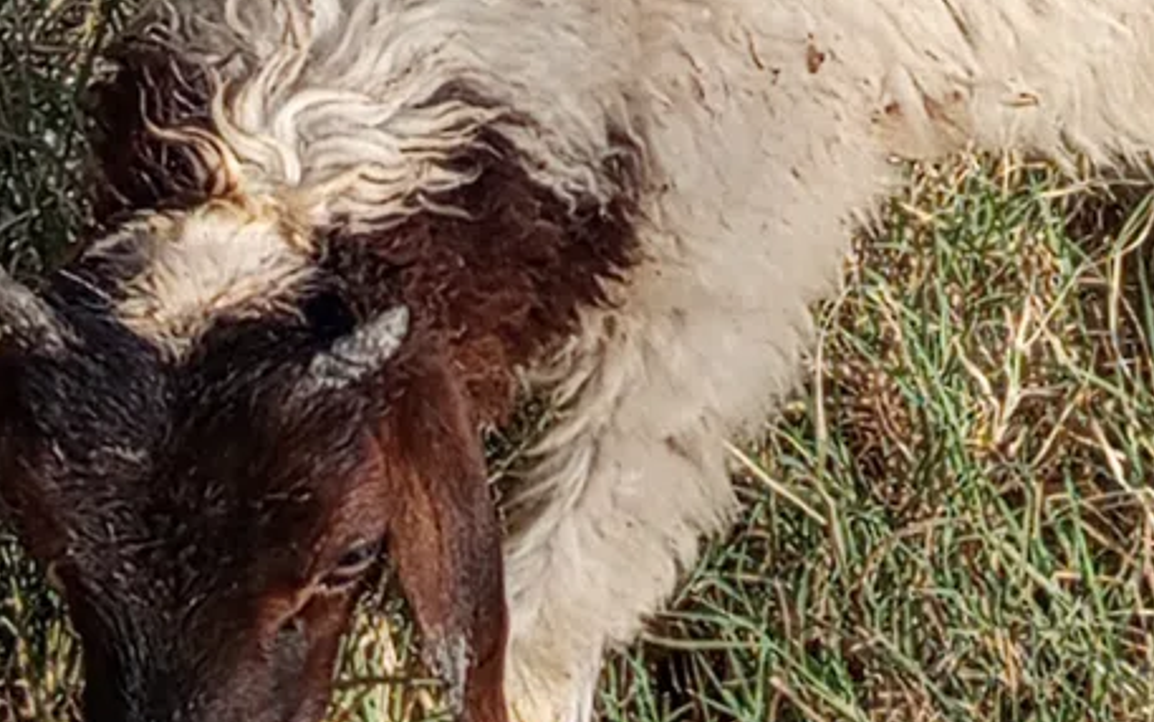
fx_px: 5474
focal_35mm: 174
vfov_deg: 7.5
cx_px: 944
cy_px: 322
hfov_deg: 12.0
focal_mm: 5.24
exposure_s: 1/455
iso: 51
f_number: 1.7
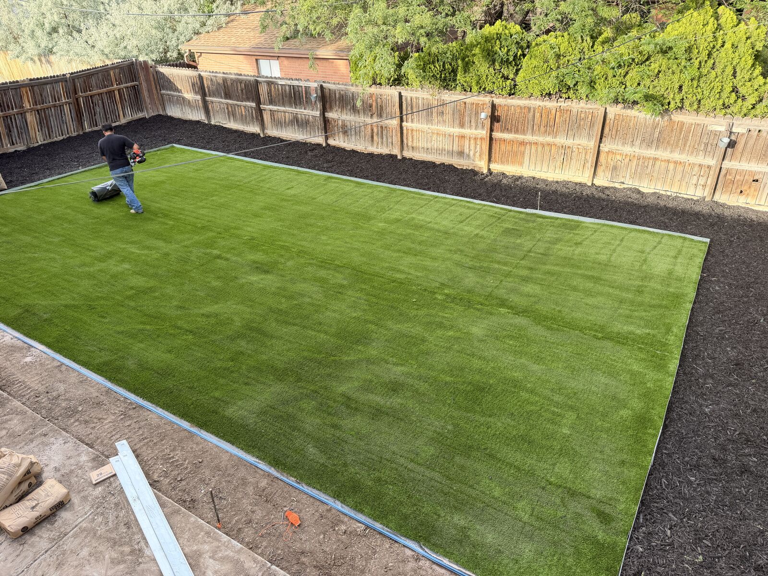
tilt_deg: -31.2
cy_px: 288
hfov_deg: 71.6
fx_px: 532
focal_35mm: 24
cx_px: 384
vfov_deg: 56.8
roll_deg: +2.8
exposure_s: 1/309
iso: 80
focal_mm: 6.76
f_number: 1.78
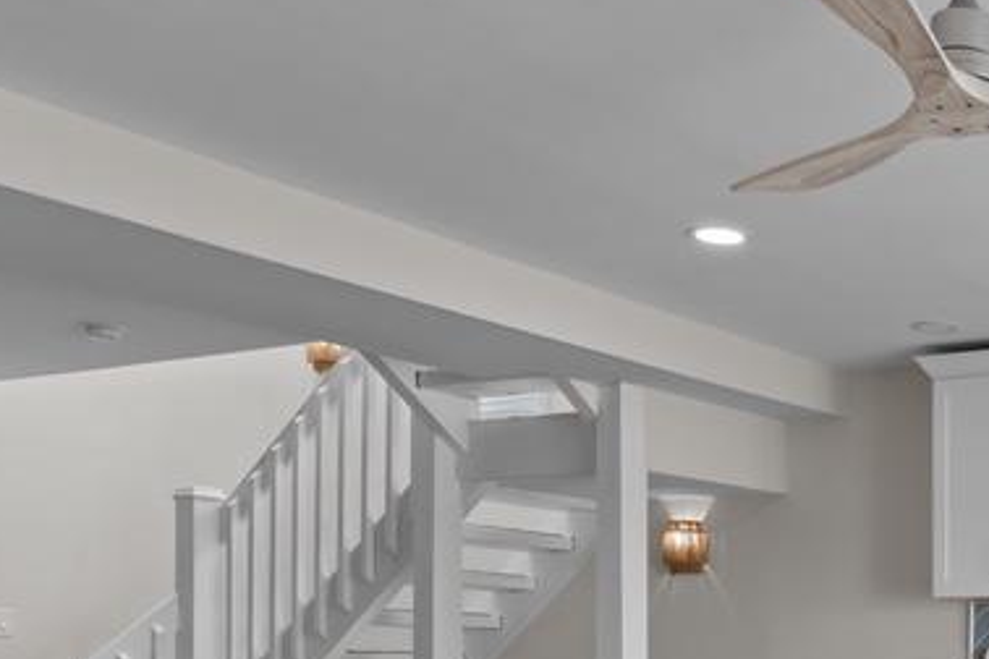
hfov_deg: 35.7
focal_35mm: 46
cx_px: 1115
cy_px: 650
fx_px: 1264
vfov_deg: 27.6
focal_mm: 17
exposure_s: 1/25
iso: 500
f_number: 8
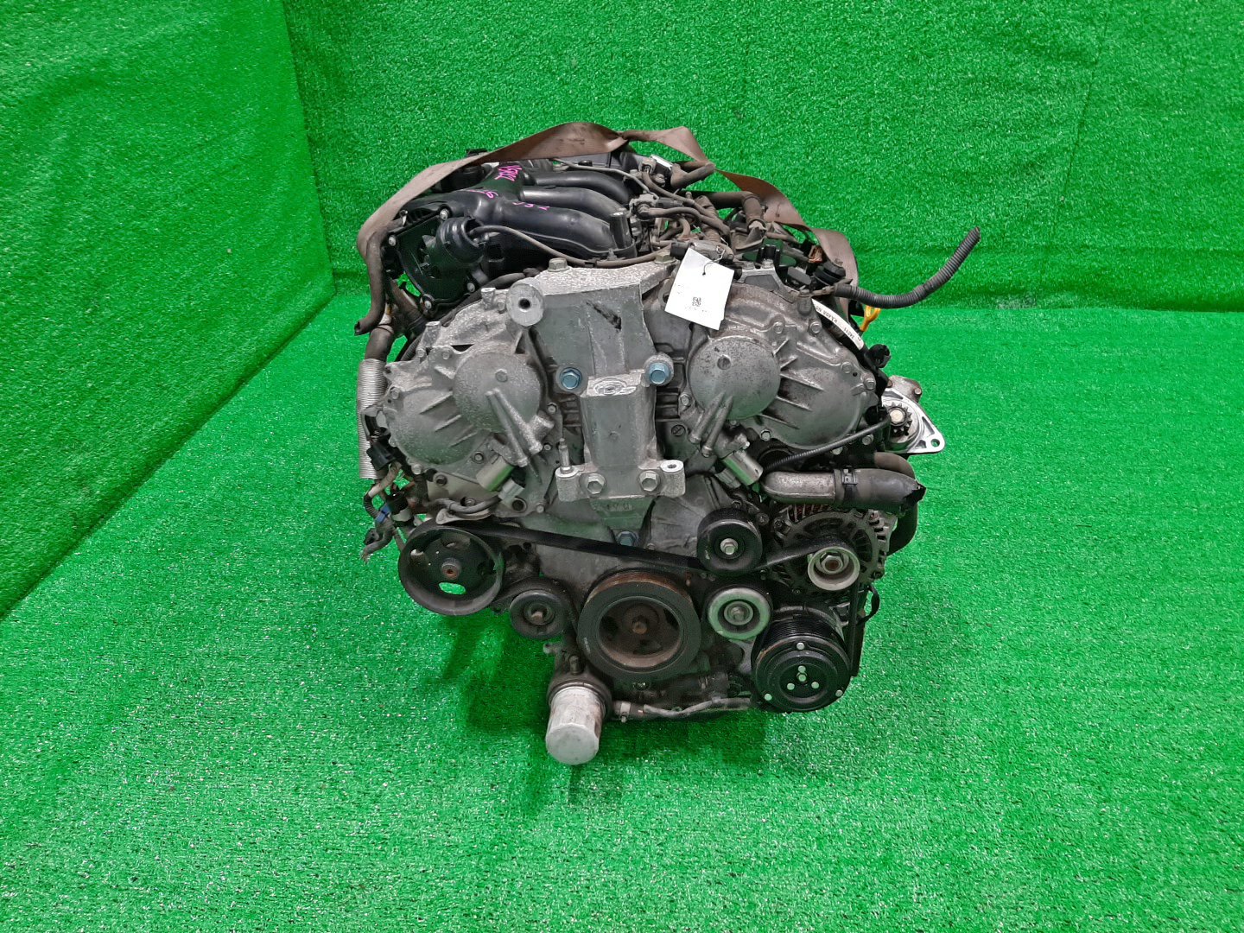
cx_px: 622
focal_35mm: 26
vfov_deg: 53.1
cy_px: 466
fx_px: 934
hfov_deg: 67.3
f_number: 1.7
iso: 121
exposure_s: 1/50
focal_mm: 3.93
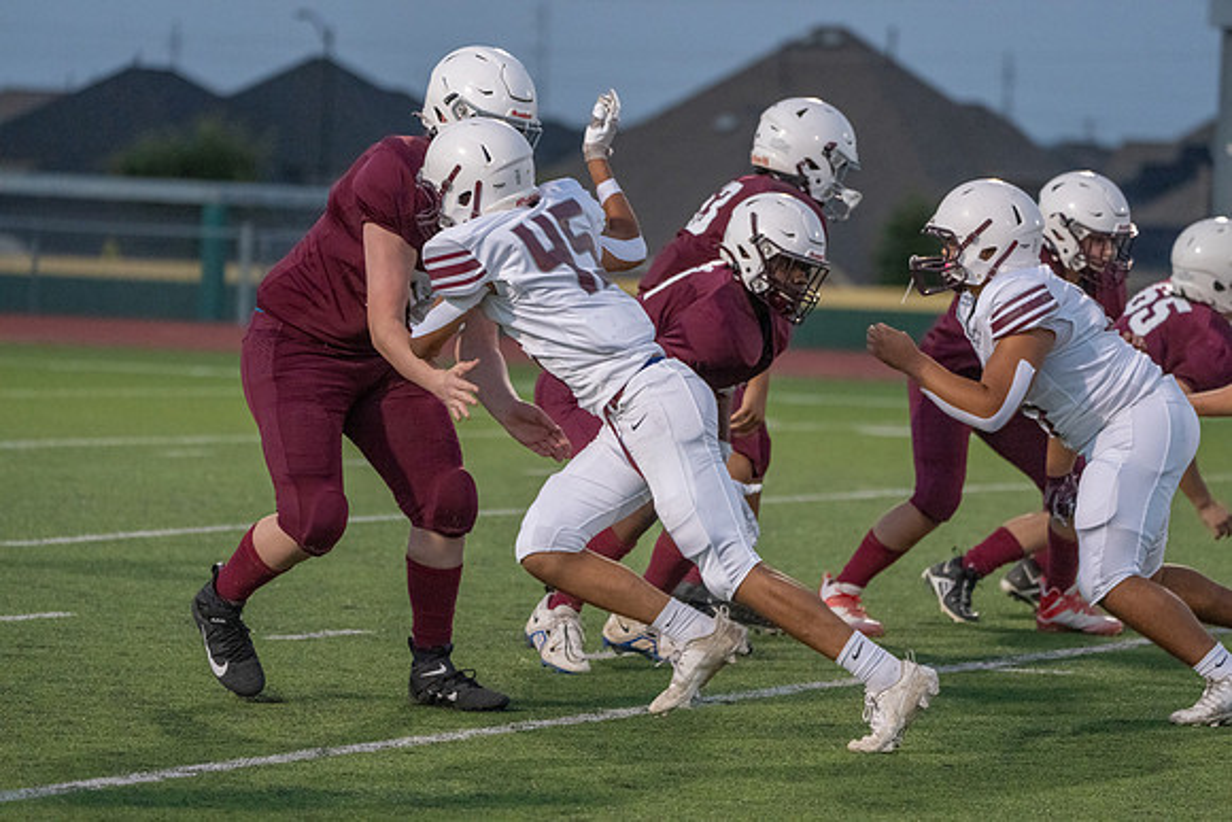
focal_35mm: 235
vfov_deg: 5.9
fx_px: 8044
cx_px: 616
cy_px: 411
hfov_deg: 8.8
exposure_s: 1/1000
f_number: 5.6
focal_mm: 235
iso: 8000
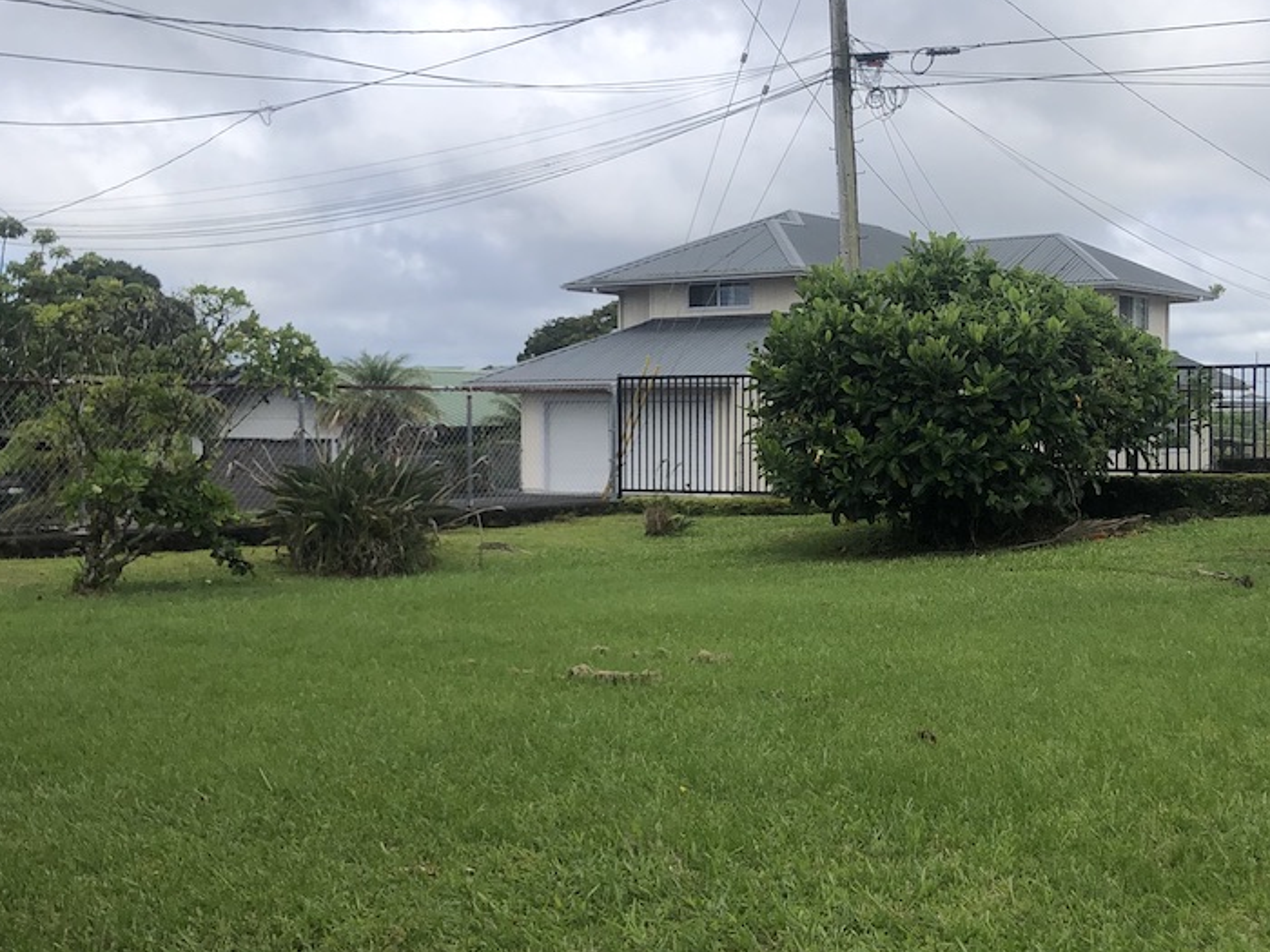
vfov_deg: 30.3
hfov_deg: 39.0
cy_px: 459
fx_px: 1761
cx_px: 893
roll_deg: -0.1
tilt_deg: -2.1
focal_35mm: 48
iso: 20
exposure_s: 1/2315
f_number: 1.8
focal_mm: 4
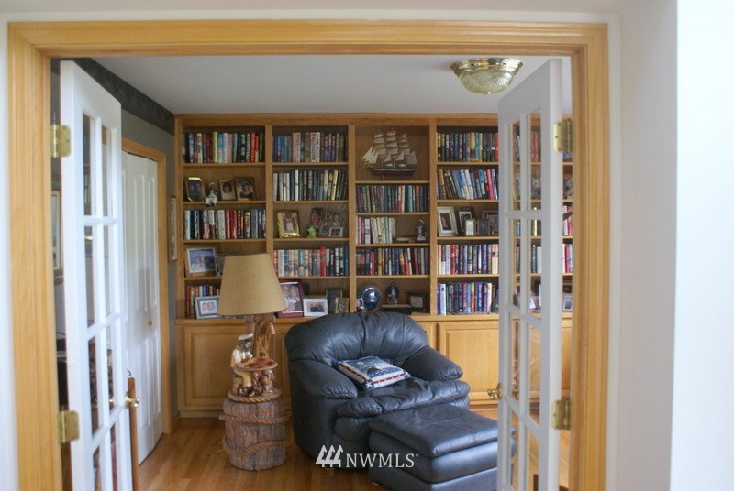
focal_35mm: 33
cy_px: 246
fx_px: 674
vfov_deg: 40.1
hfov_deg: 57.2
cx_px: 367
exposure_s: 1/10
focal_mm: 22
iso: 400
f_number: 4
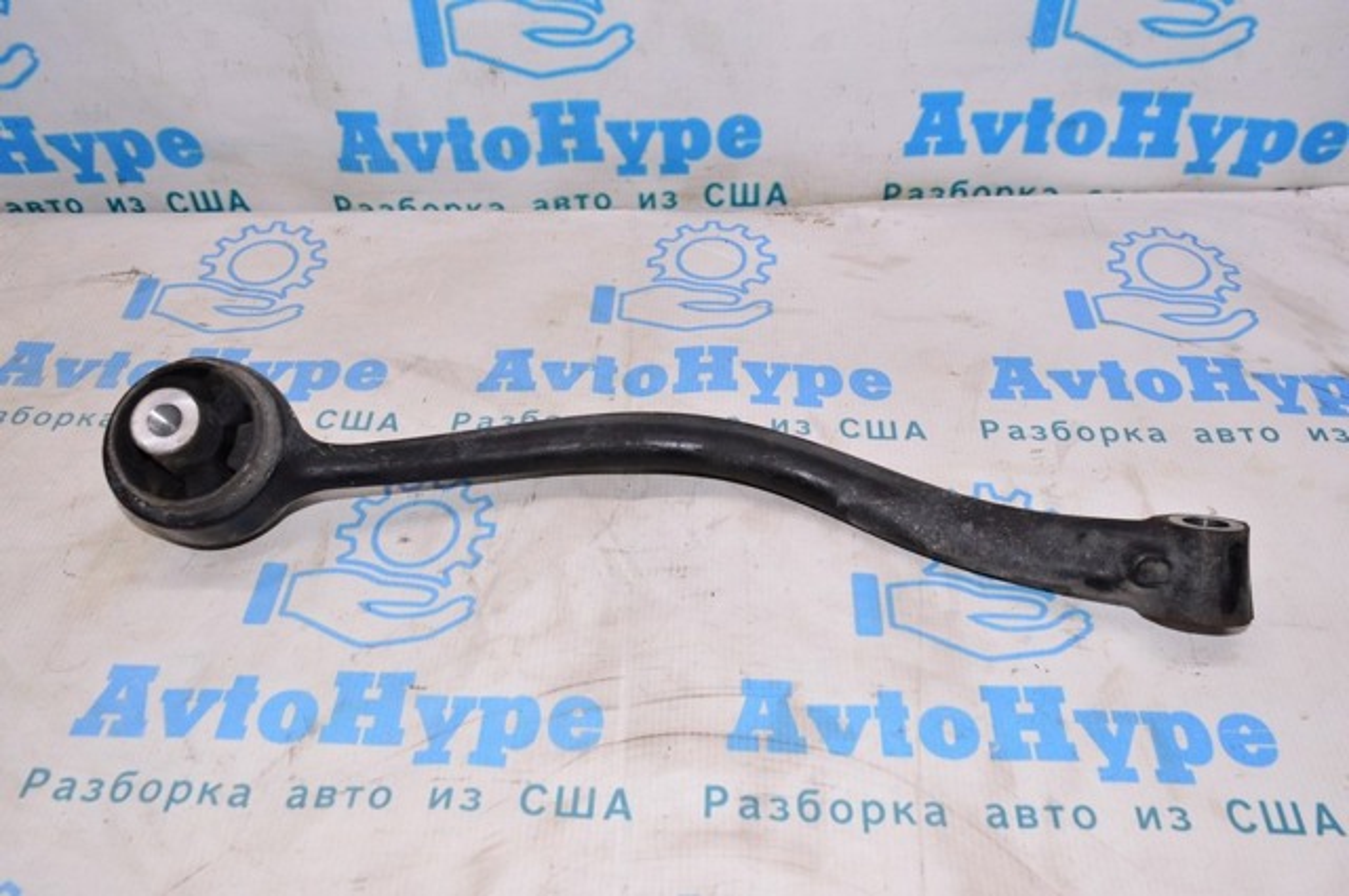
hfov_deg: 59.6
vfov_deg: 41.6
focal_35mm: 32
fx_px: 1179
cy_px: 448
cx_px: 674
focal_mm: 21
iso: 1600
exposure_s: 1/200
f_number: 8
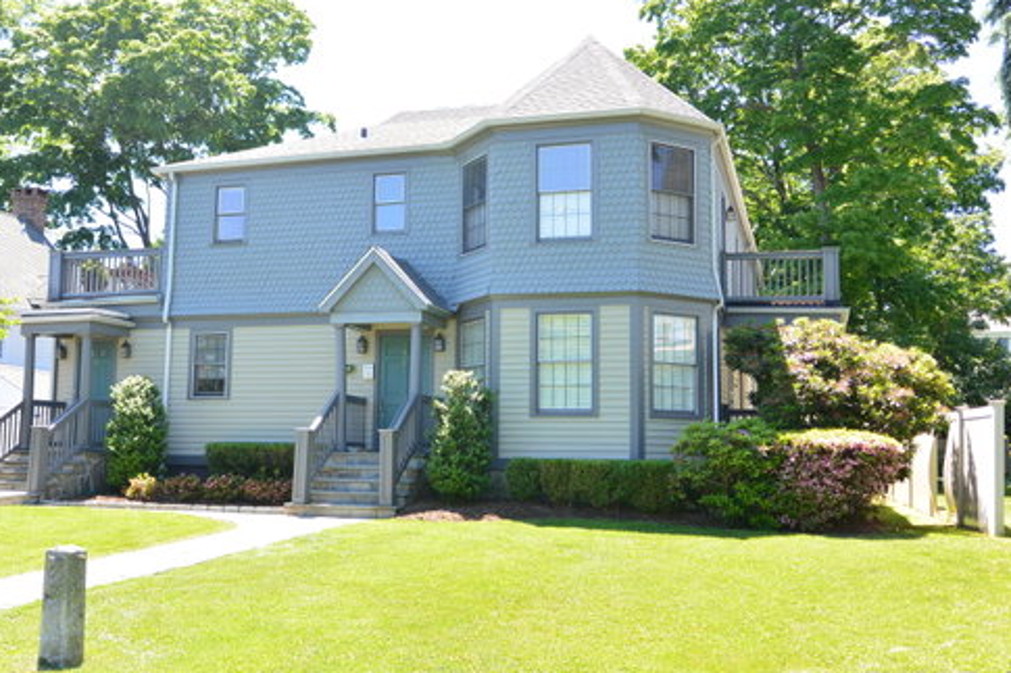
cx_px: 490
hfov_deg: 50.7
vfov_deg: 35.0
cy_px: 345
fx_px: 1067
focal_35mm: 38
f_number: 4
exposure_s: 1/250
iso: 160
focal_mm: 13.6
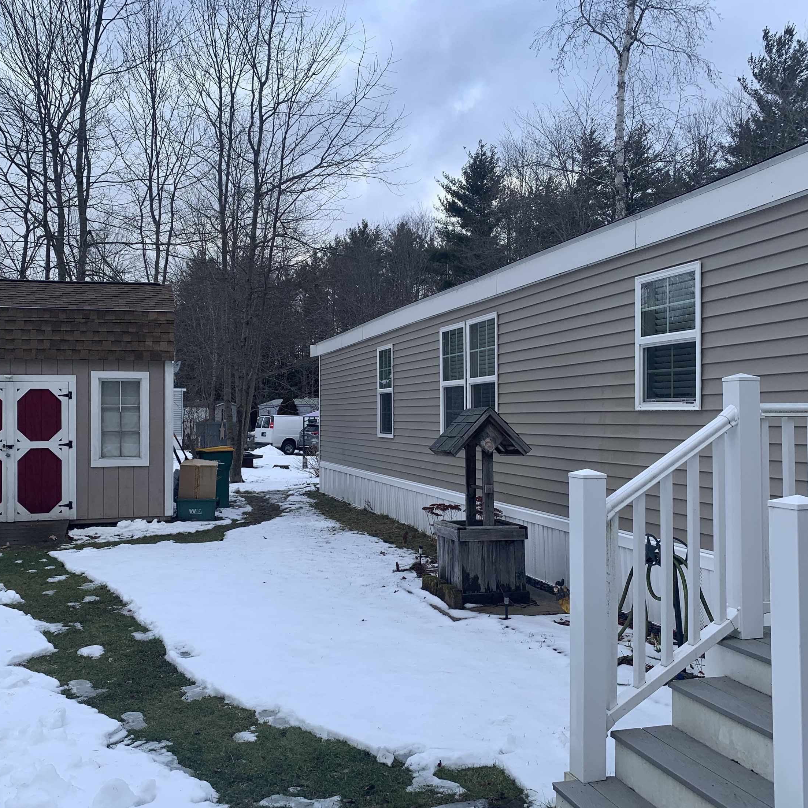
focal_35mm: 32
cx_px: 370
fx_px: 845
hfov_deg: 51.0
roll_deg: -0.1
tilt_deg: +0.8
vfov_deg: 51.1
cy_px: 404
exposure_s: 1/660
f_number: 1.8
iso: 25
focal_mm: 4.25
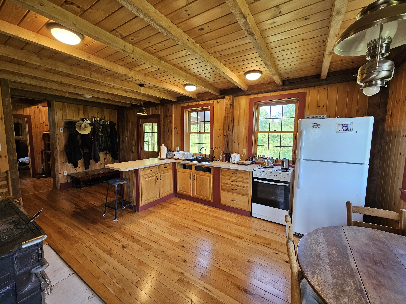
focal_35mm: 13
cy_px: 152
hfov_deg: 106.2
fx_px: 152
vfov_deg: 89.9
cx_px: 203
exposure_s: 1/60
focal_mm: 2.2
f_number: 2.2
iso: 125
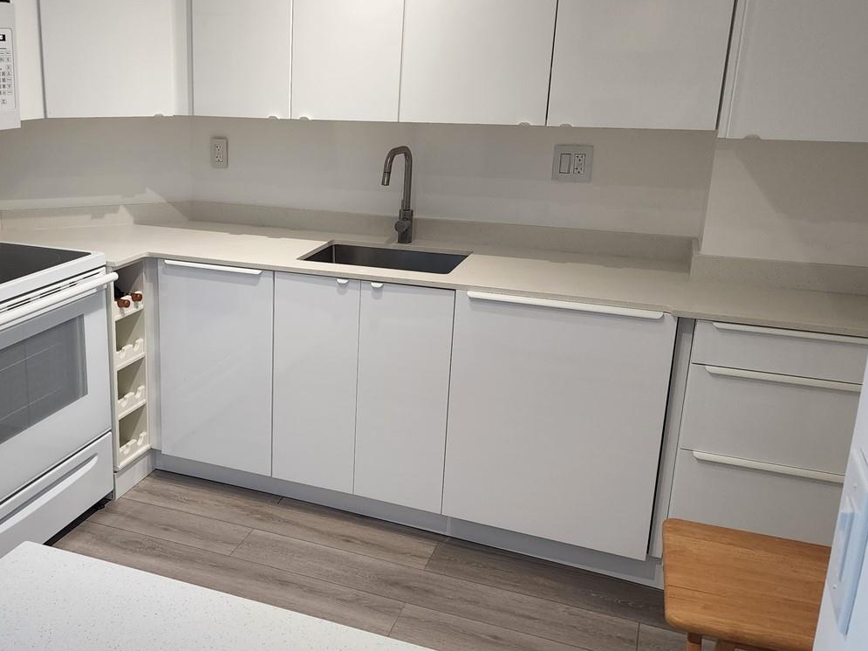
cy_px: 318
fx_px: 928
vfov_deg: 38.7
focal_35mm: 37
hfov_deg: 48.7
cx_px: 244
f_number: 1.8
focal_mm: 6.4
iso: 160
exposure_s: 1/120
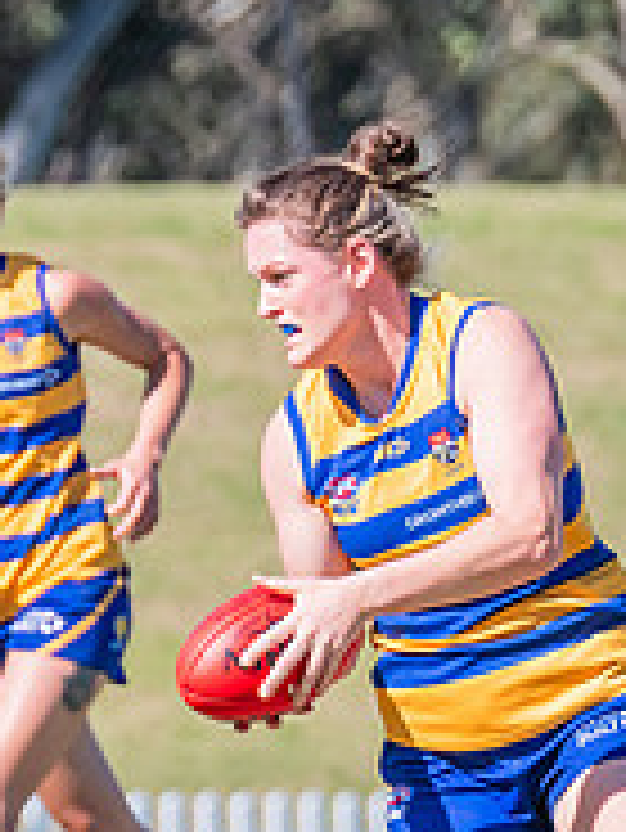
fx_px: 37186
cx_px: 616
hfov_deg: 1.0
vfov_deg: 1.3
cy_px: 622
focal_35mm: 1544
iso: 800
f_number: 10
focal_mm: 420
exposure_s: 1/1250
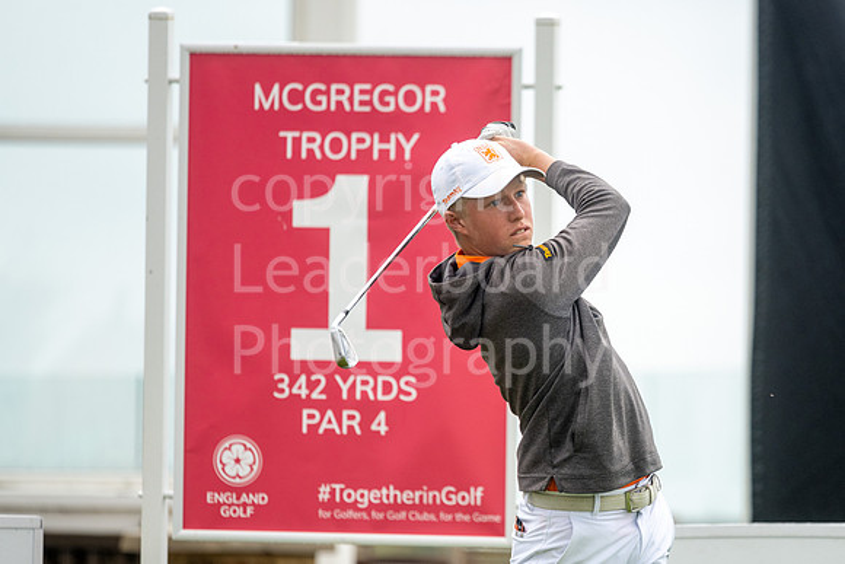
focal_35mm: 425
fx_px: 9975
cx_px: 565
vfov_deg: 3.2
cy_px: 305
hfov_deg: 4.8
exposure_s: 1/640
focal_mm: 300
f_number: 4
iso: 400
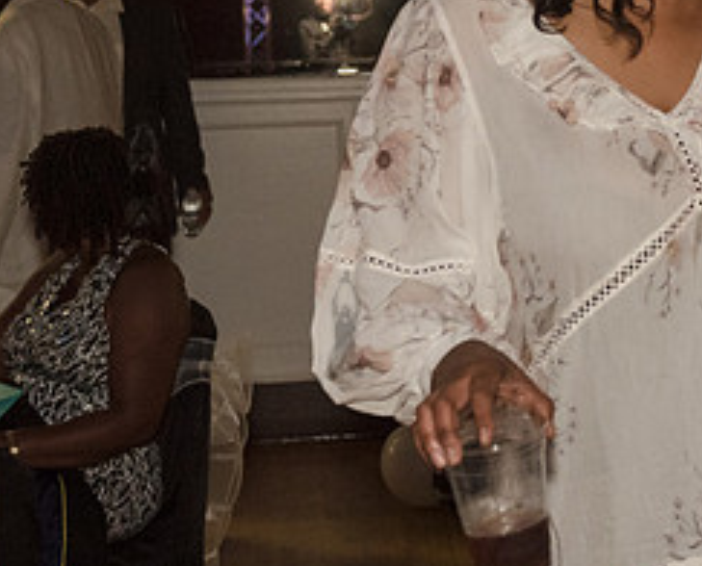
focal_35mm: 101
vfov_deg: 15.1
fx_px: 2105
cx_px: 673
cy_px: 9
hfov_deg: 18.5
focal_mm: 31
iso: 2000
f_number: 3.5
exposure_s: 1/250
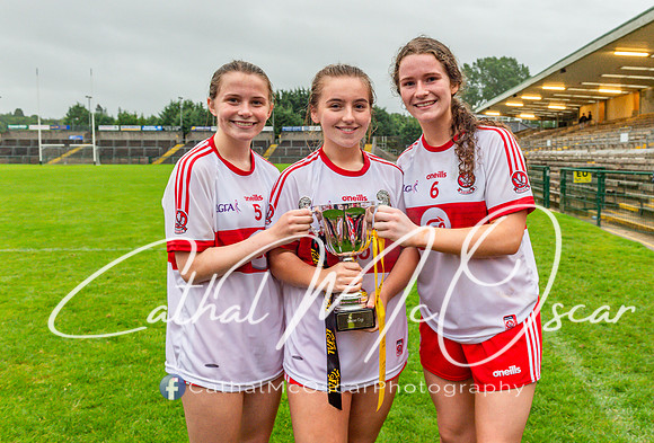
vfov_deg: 40.0
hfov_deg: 56.3
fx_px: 606
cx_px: 390
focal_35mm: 33
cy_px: 184
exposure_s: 1/100
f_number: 4
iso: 1600
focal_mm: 28
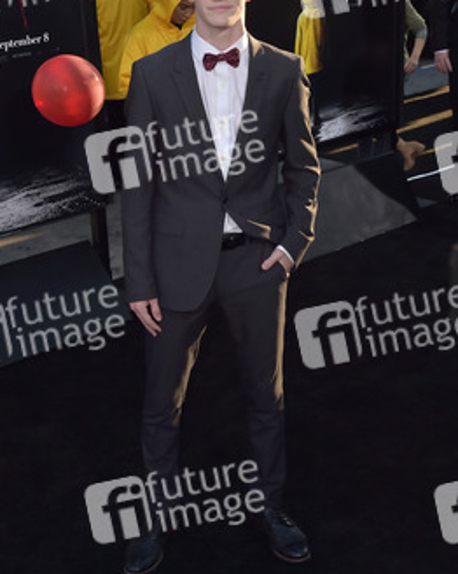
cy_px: 240
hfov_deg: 27.6
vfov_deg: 34.1
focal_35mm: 55
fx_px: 933
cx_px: 226
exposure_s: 1/320
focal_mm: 48
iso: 500
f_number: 6.3
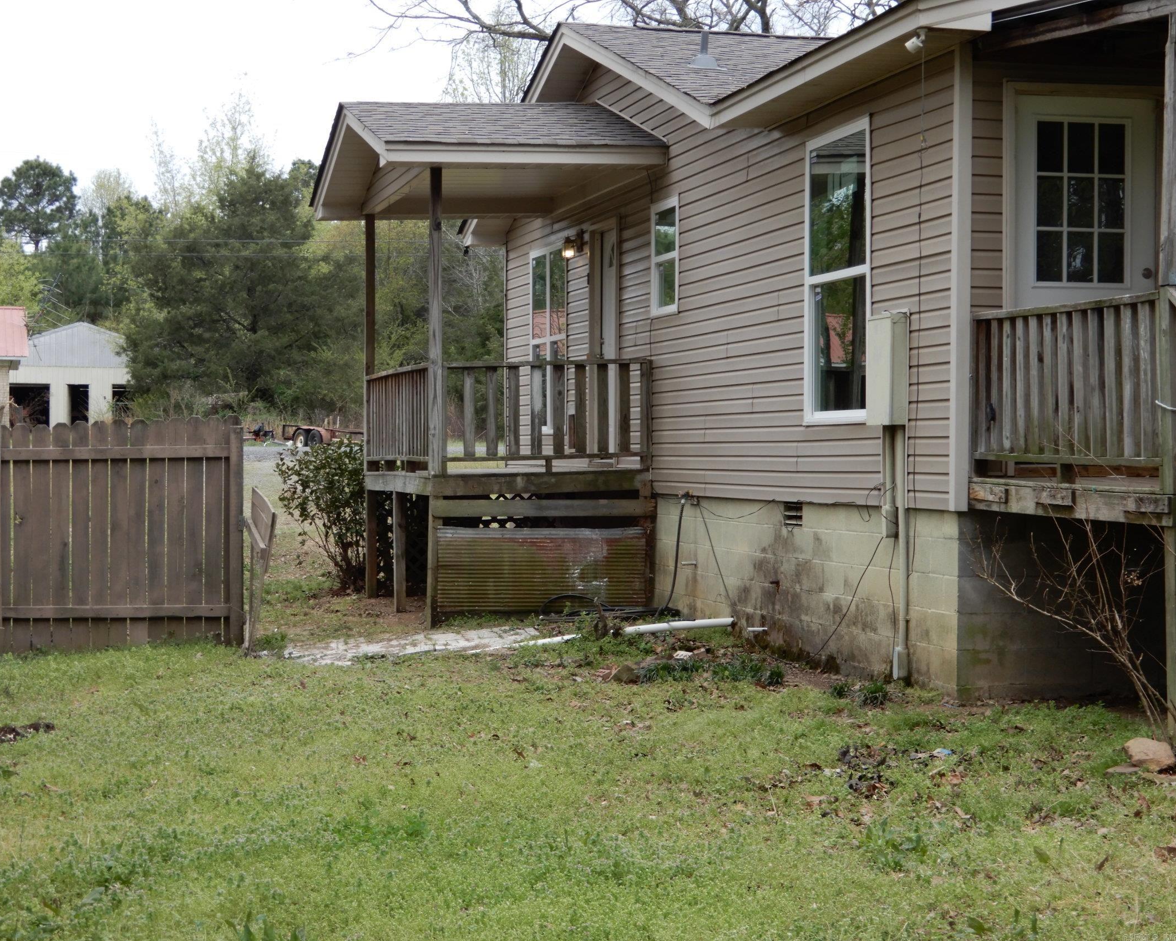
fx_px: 2367
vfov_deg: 22.5
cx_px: 548
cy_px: 472
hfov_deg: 27.9
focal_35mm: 68
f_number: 4.5
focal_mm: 11.6
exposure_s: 1/200
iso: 80
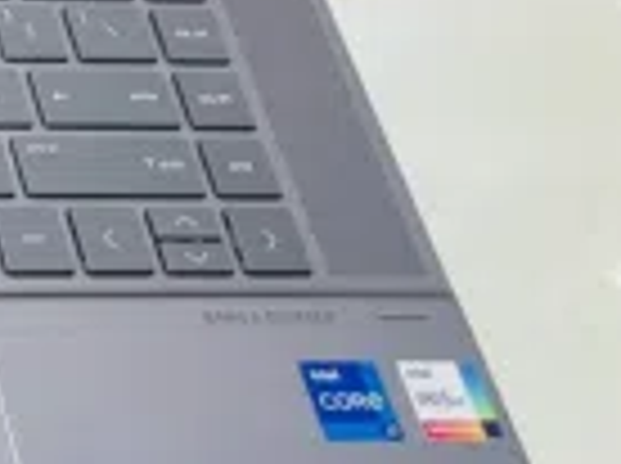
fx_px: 2077
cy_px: -162
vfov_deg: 12.3
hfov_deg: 14.3
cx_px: -608
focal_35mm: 116
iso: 40
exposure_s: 1/100
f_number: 1.6
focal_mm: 5.1
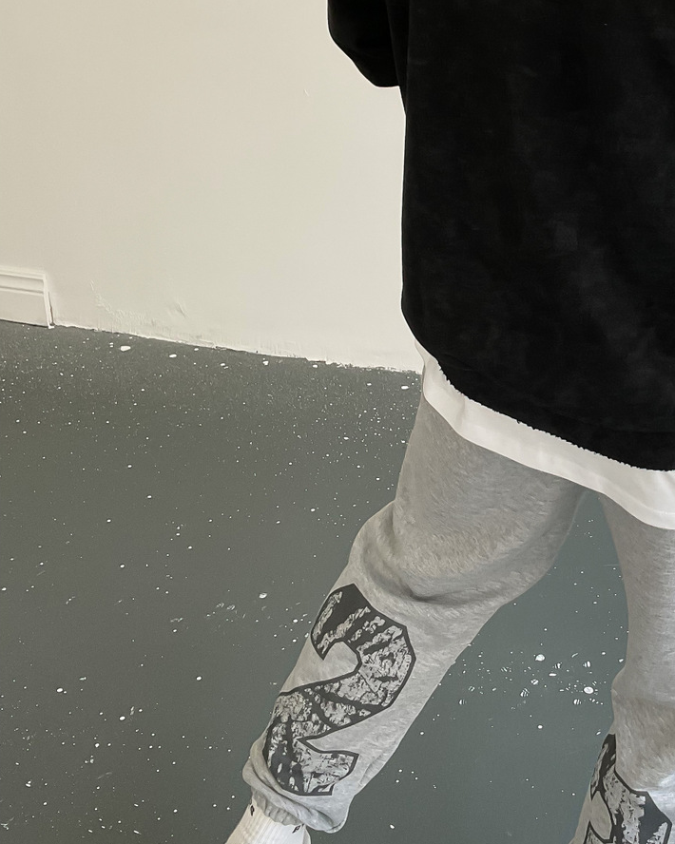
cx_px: 569
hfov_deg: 28.8
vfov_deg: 36.4
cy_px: 310
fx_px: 1274
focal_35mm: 51
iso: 40
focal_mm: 3
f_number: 1.8
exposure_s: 1/120
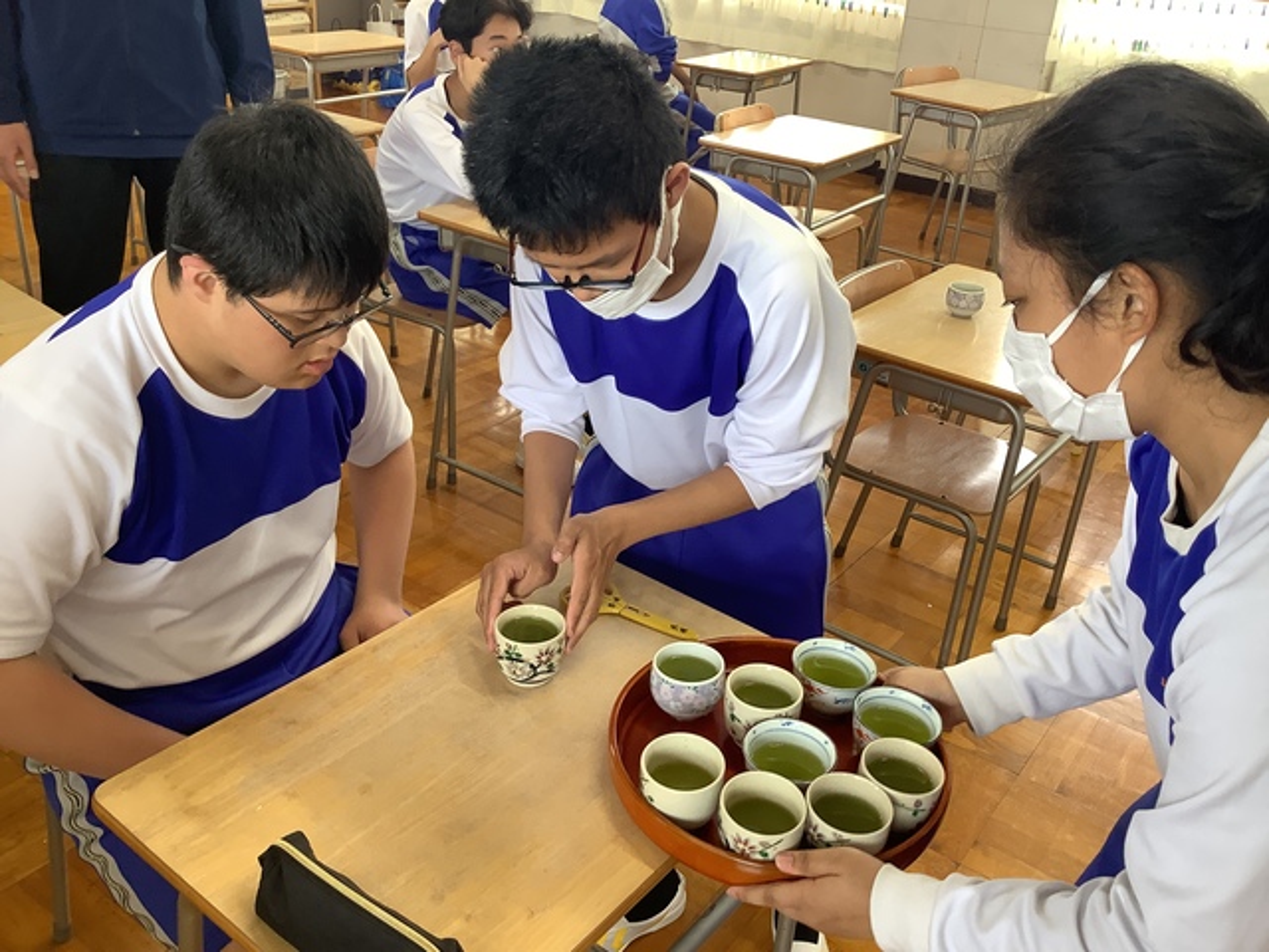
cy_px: 476
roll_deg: -4.6
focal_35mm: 31
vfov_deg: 45.4
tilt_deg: -28.4
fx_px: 1136
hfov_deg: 58.4
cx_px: 634
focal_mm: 3.3
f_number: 2.4
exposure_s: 1/60
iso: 80
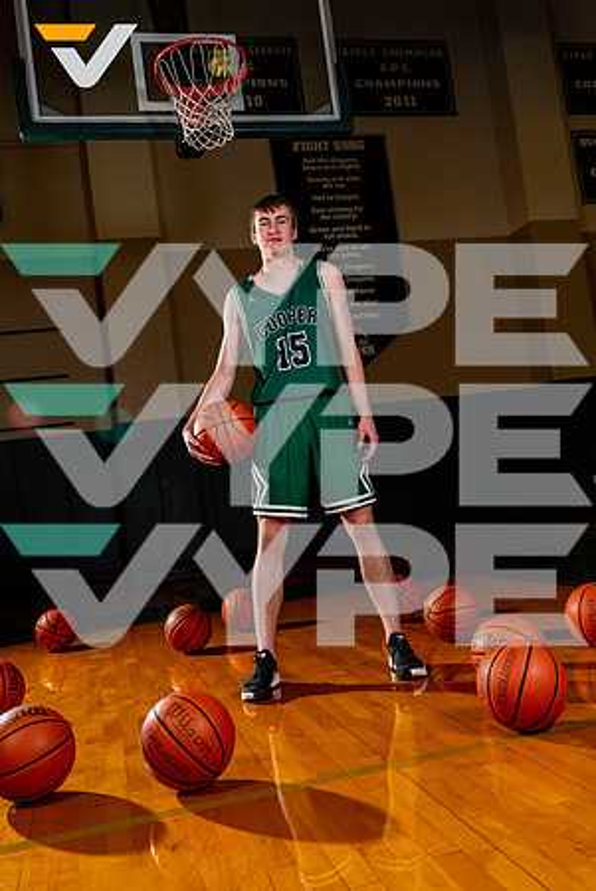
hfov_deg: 41.2
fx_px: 793
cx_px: 298
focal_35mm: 32
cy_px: 446
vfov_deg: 58.7
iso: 125
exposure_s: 1/125
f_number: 8
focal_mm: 32
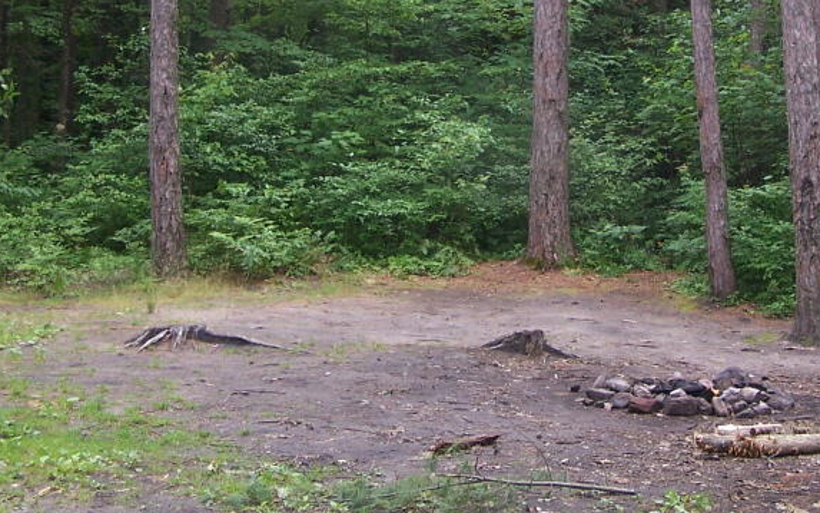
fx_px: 1609
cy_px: 125
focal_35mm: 72
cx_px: 537
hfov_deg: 28.4
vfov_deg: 18.0
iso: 80
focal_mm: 6.3
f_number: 2.8
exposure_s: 1/160
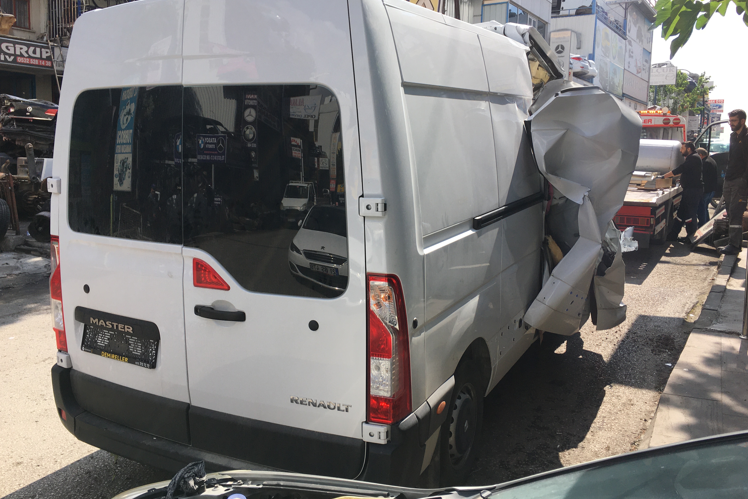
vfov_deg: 42.3
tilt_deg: -5.5
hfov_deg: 60.3
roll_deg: -0.5
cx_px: 373
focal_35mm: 31
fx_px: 644
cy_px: 239
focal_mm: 4.15
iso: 25
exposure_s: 1/845
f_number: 2.2
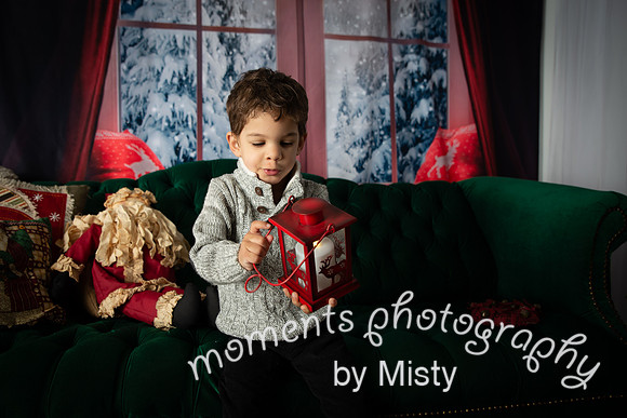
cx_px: 279
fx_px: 503
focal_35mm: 29
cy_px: 225
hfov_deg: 63.7
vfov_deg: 45.1
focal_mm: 26
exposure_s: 1/160
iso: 100
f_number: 3.5
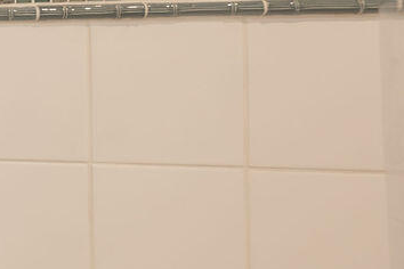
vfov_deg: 16.7
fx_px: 909
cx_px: -734
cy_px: 48
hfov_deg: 12.5
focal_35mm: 81
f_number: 8
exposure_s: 1/50
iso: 1000
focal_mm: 14
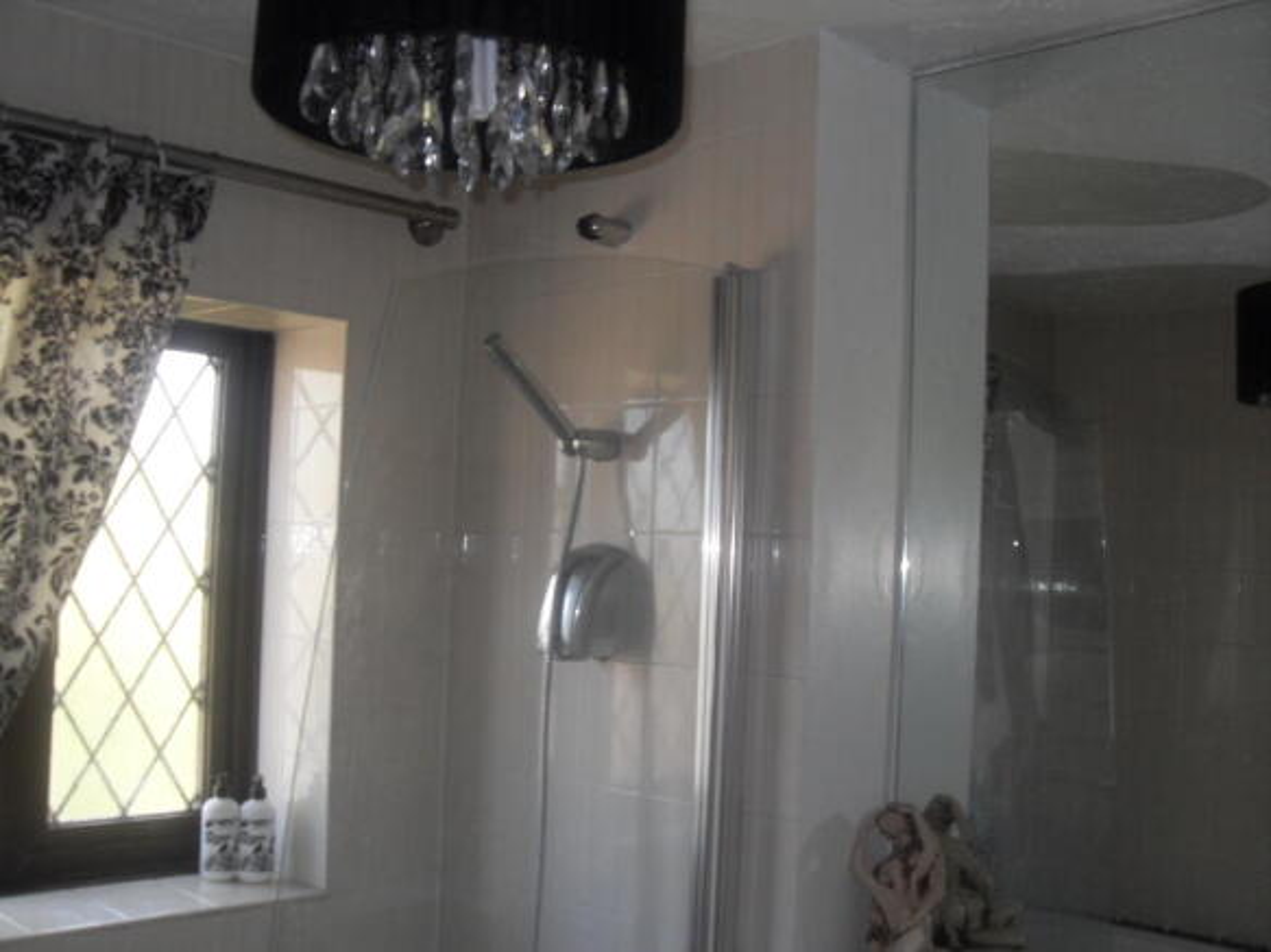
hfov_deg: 50.1
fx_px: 1358
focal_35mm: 37
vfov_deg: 38.7
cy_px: 476
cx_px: 636
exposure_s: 1/45
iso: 100
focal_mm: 6.3
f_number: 2.8
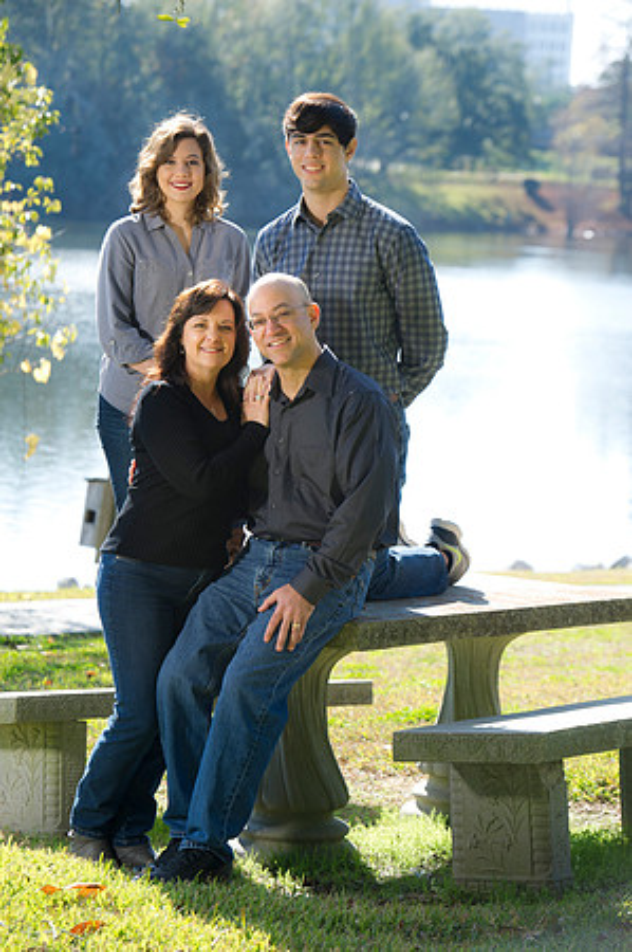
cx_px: 316
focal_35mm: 122
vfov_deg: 16.8
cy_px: 476
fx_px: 3220
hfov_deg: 11.2
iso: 200
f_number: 5.6
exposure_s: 1/250
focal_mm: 122
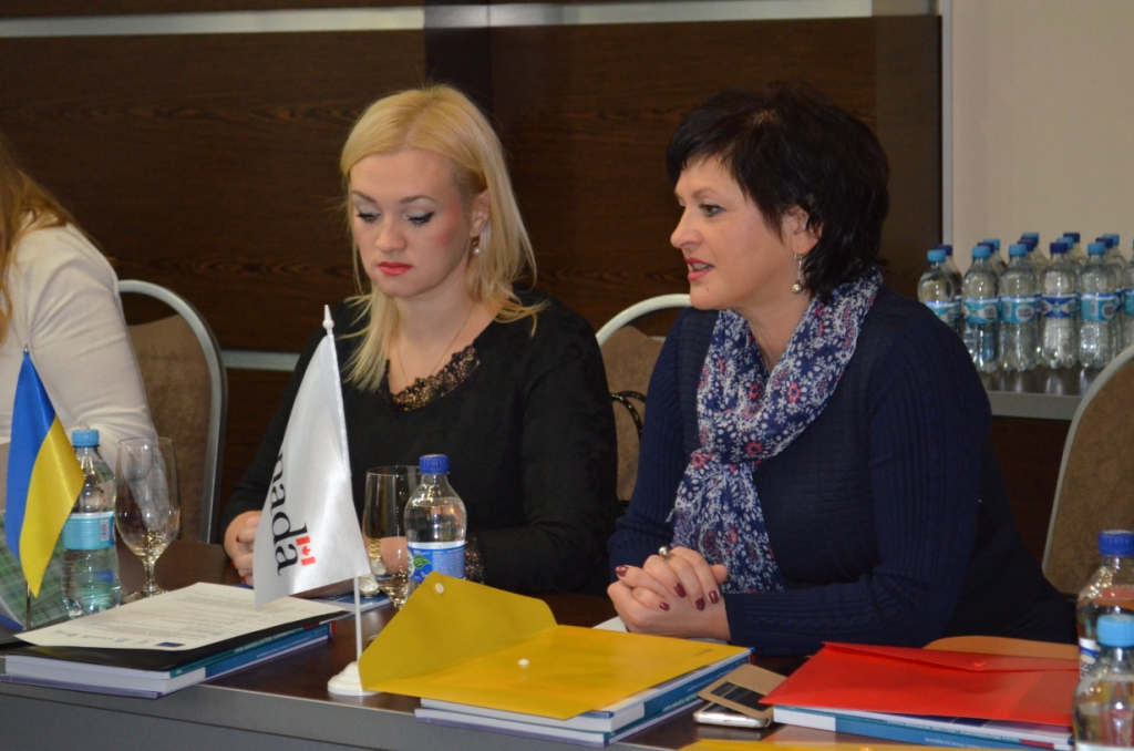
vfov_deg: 16.5
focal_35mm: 82
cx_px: 567
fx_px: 2593
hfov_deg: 24.7
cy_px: 376
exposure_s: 1/60
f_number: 5.6
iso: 3200
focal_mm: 55
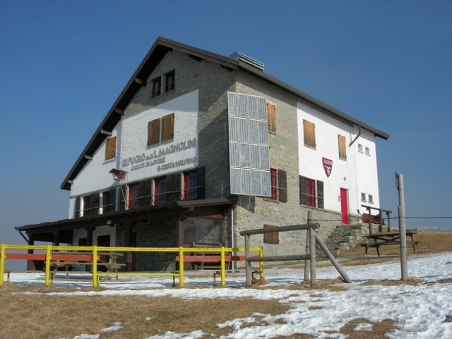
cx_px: 226
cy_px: 170
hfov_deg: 49.0
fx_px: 496
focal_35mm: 38
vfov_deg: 37.7
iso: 64
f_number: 4.8
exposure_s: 1/940
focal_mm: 7.8
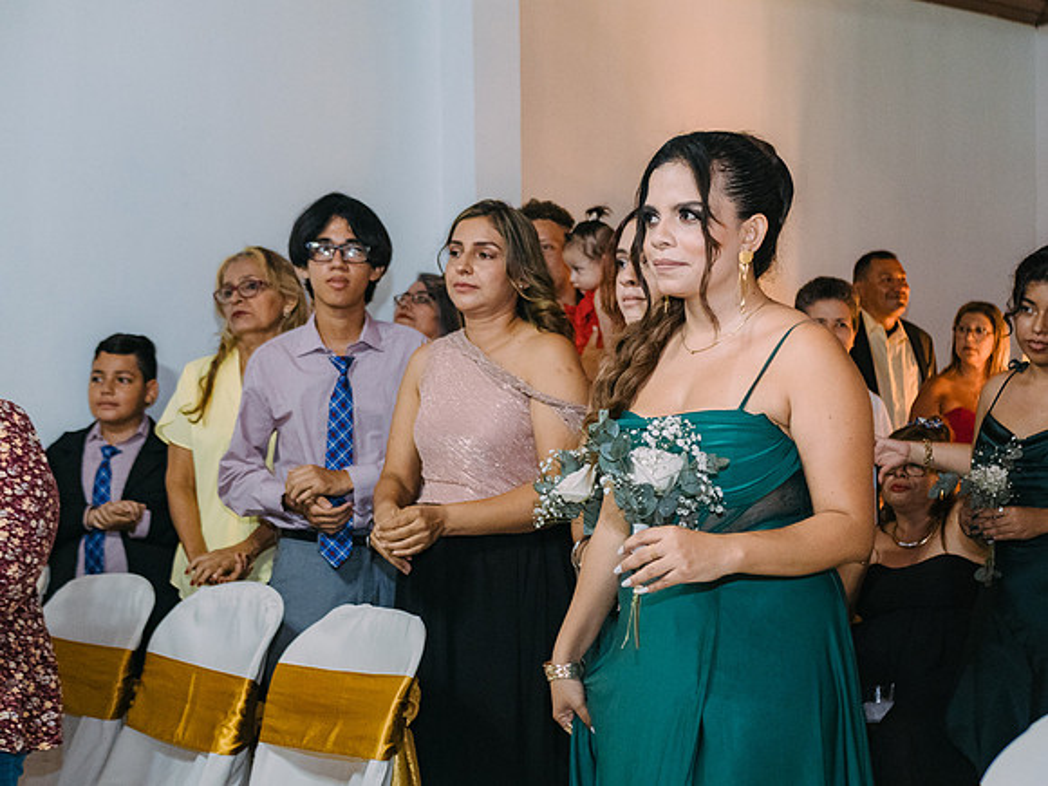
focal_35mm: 59
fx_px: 1775
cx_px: 614
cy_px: 461
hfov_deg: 32.8
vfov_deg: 24.9
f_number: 2.8
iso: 2000
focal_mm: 25
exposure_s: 1/160
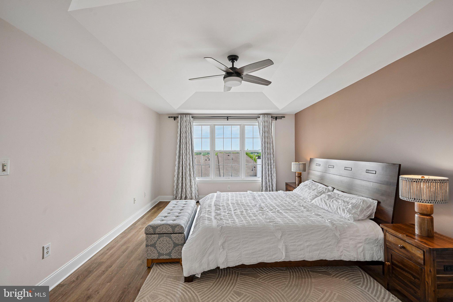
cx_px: 226
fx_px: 201
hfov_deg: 96.7
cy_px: 151
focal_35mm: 16
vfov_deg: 73.7
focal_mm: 16
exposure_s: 1/160
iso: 800
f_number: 8
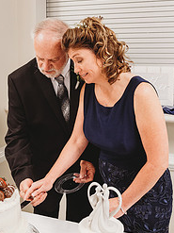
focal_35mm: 42
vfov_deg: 44.4
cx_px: 76
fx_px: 282
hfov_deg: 34.3
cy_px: 84
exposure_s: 1/200
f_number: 4
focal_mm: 24
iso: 4000
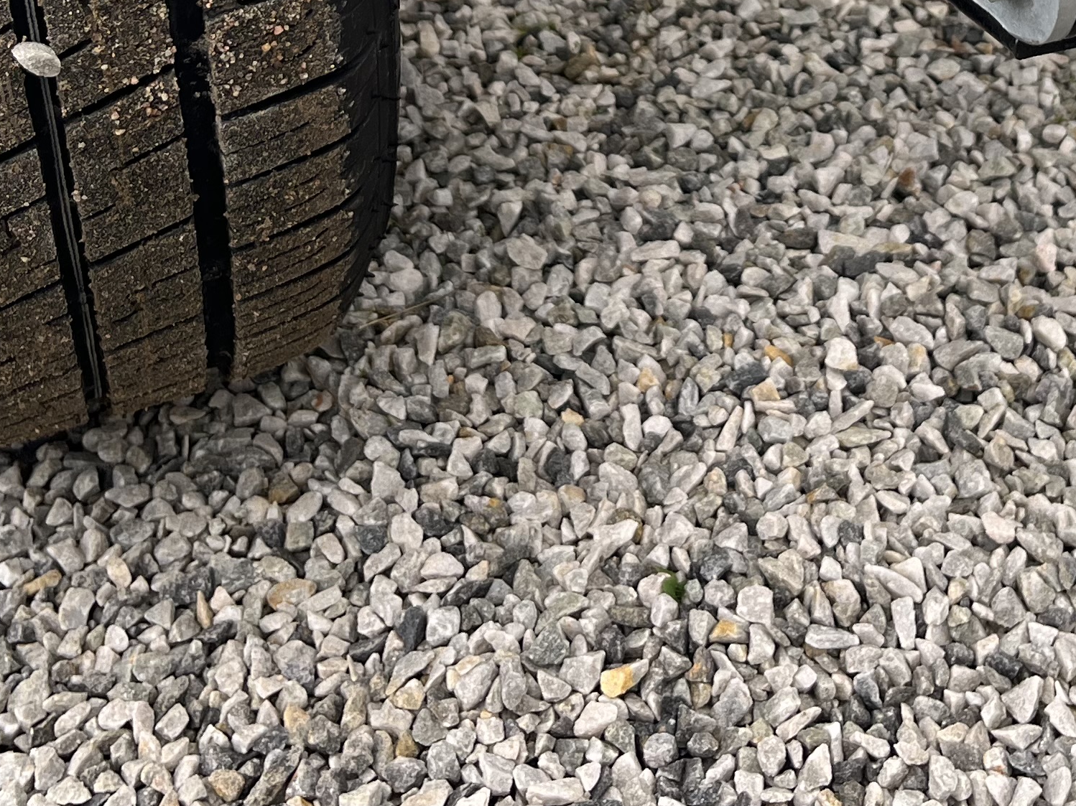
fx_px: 2176
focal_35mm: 70
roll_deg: +0.9
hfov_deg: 27.6
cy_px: -263
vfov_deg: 19.3
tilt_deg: -28.9
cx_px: 725
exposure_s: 1/254
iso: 40
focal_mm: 5.1
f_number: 1.6
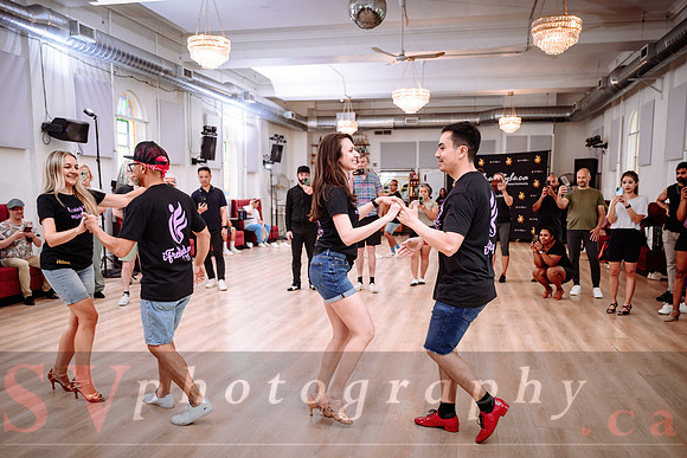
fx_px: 597
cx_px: 344
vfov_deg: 41.8
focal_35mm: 31
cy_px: 276
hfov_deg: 59.8
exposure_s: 1/250
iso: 1000
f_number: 2.8
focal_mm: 26
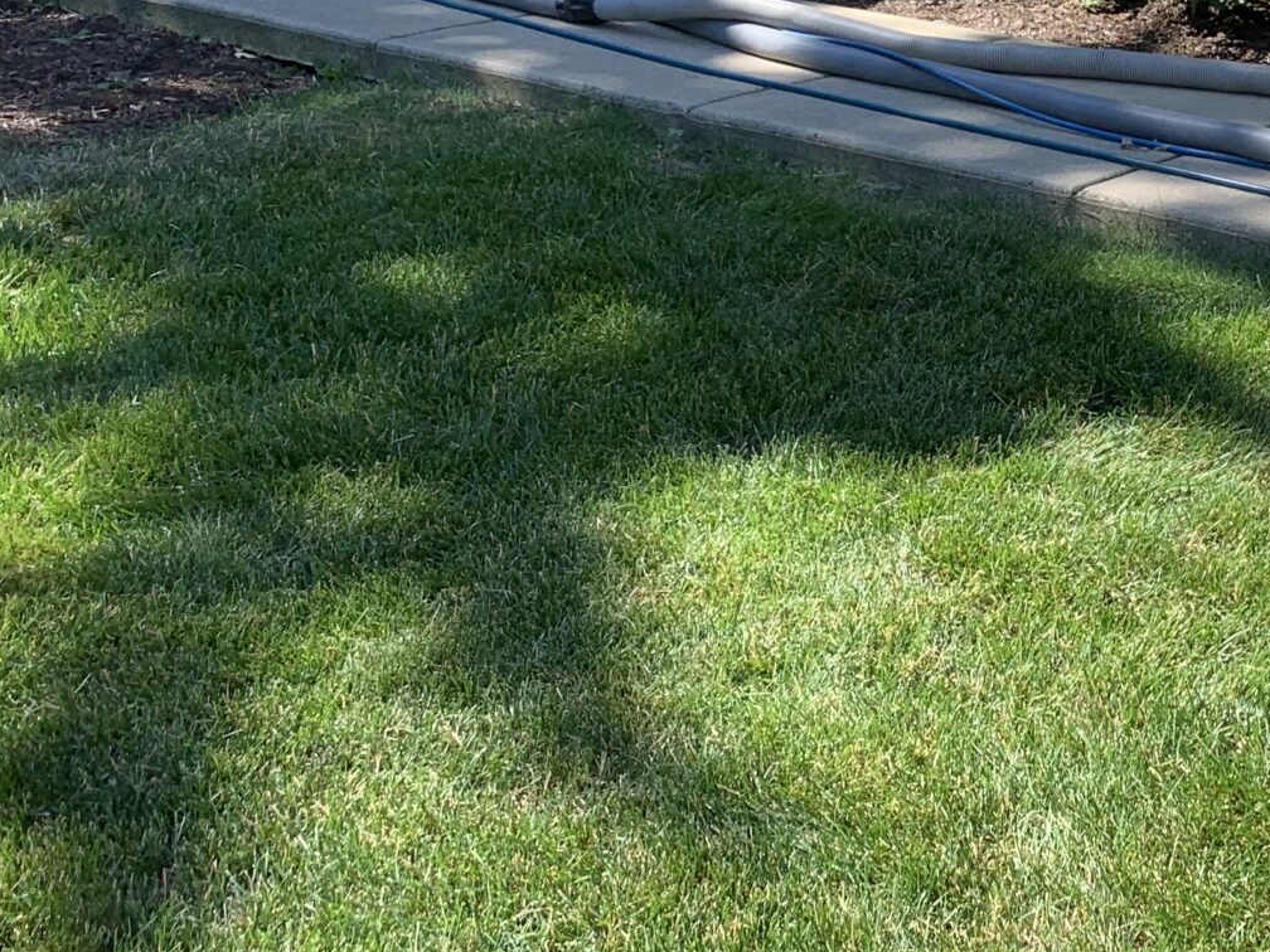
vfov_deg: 22.0
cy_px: 199
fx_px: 2421
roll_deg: -2.5
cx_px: 1509
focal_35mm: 66
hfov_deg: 26.3
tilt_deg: -15.3
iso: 25
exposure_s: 1/732
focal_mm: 4.25
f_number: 1.8
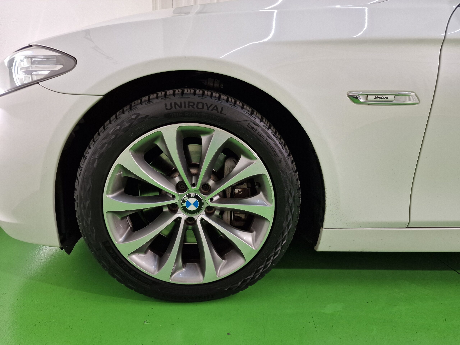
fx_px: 306
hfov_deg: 73.9
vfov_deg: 58.9
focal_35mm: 23
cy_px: 172
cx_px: 230
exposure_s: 1/100
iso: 160
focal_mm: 6.4
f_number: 1.8
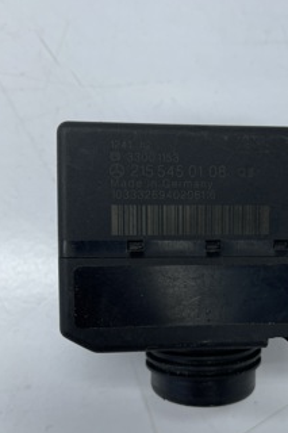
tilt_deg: -78.3
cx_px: 196
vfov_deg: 49.4
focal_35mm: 39
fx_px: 468
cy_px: 253
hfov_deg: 33.8
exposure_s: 1/362
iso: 32
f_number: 1.6
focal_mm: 5.1
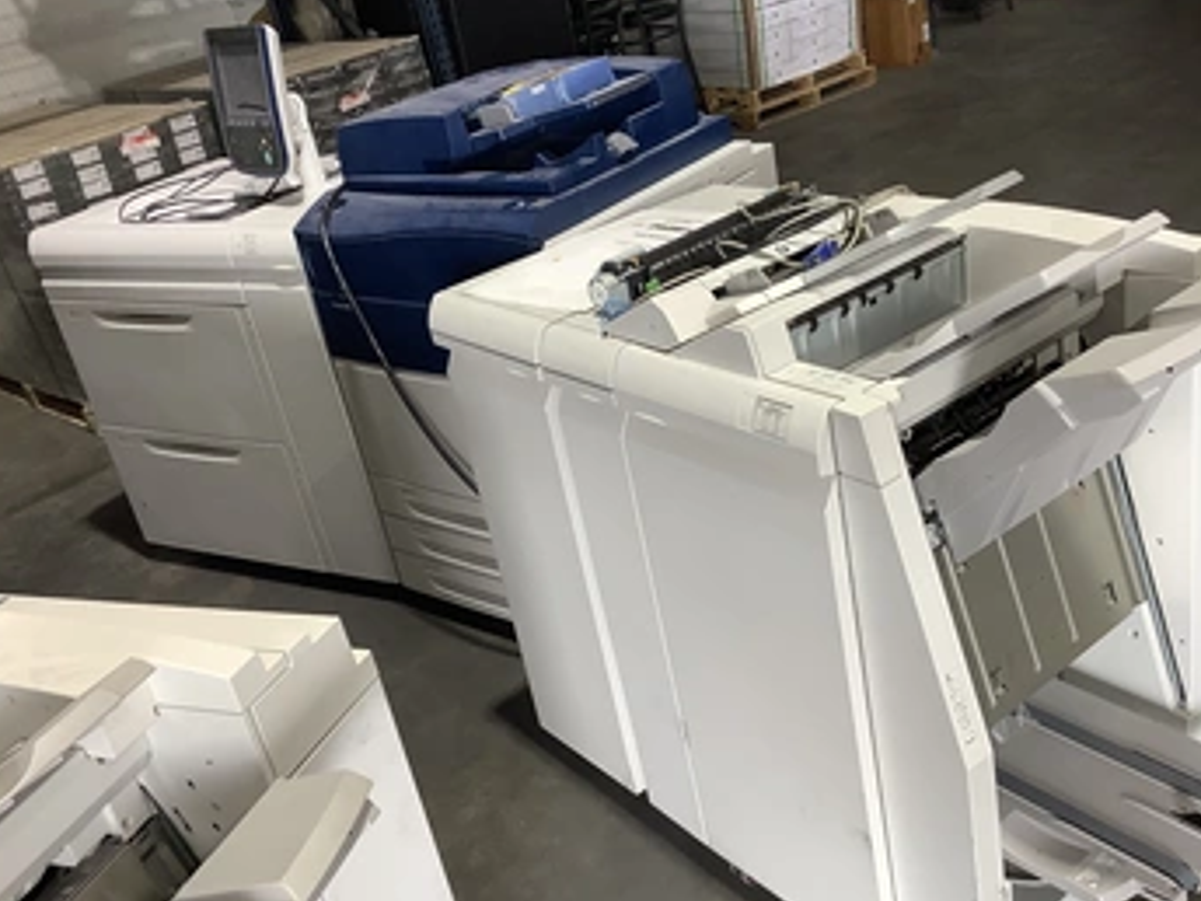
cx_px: 646
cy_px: 450
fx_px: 1249
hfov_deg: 51.3
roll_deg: +10.6
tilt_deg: -25.5
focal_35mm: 36
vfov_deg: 39.7
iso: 100
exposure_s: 1/60
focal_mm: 3.3
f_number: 2.4
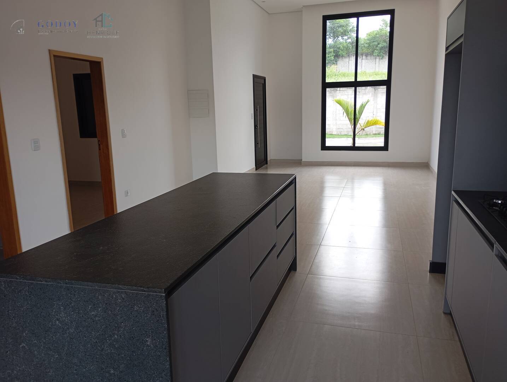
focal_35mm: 28
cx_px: 254
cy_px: 191
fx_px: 411
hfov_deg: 63.4
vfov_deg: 49.9
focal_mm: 4.27
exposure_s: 1/60
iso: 117
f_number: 1.8
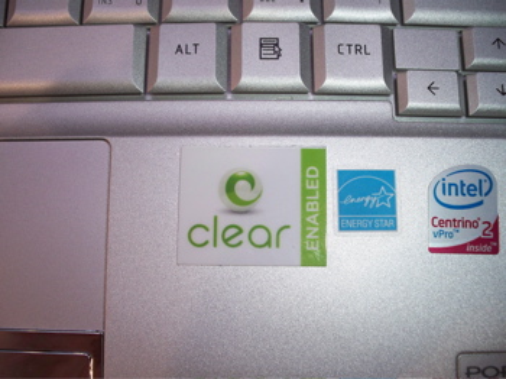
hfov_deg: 50.2
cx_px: 253
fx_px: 540
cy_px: 190
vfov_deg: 38.6
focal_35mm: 37
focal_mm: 7.9
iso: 200
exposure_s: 1/60
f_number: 3.4
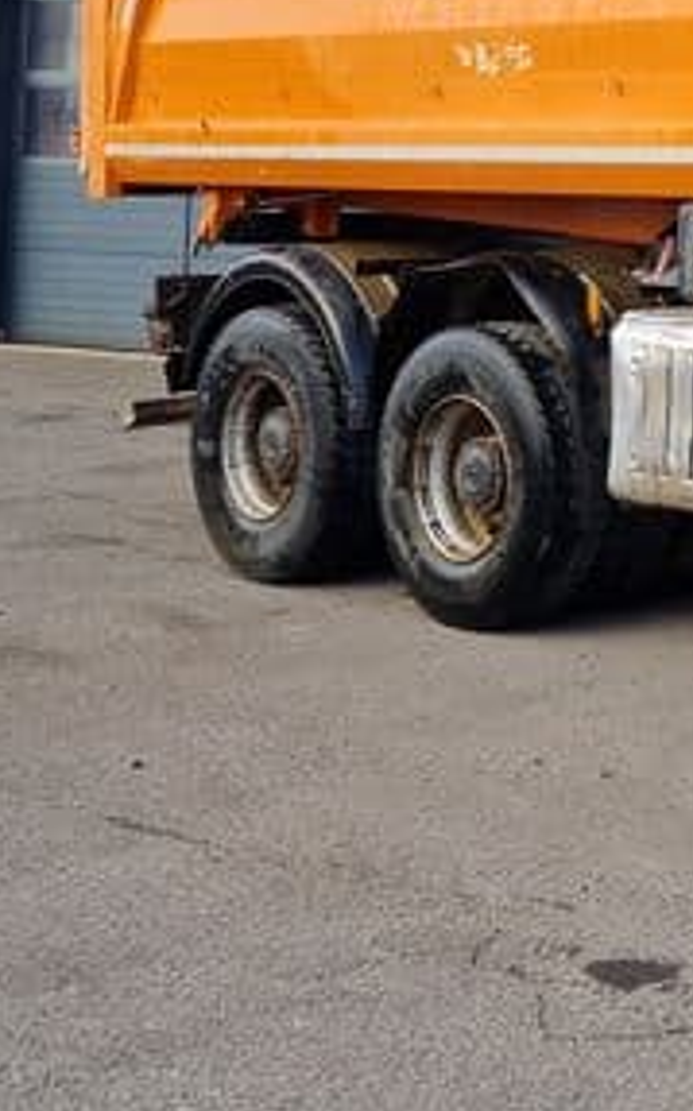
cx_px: 1281
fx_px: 2058
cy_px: 112
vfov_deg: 29.0
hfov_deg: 16.0
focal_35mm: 68
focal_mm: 5.4
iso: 50
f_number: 1.8
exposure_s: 1/1621
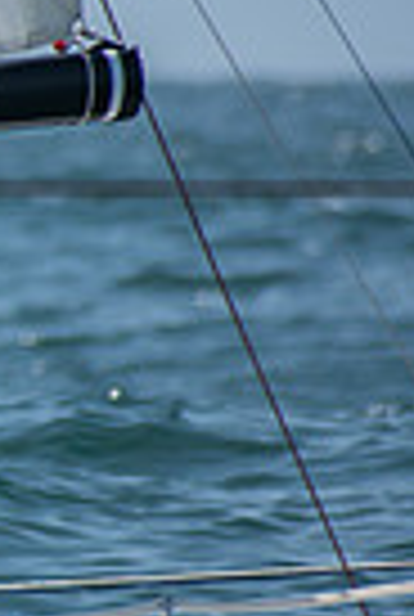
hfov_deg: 0.7
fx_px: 33913
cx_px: -817
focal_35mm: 1976
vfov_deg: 1.0
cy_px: 294
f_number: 6.3
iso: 200
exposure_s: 1/1000
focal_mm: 300
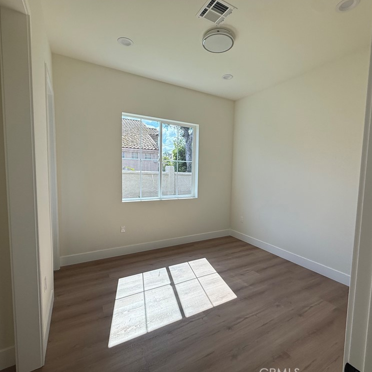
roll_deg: -1.3
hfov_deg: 83.8
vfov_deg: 84.0
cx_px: 200
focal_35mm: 17
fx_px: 207
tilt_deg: -3.2
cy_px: 188
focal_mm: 2.22
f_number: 2.2
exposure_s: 1/518
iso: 64
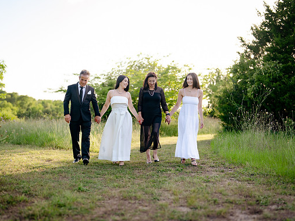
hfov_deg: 34.9
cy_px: 112
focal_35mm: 55
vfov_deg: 26.5
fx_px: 469
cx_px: 144
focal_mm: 50
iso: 100
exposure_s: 1/1000
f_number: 1.6
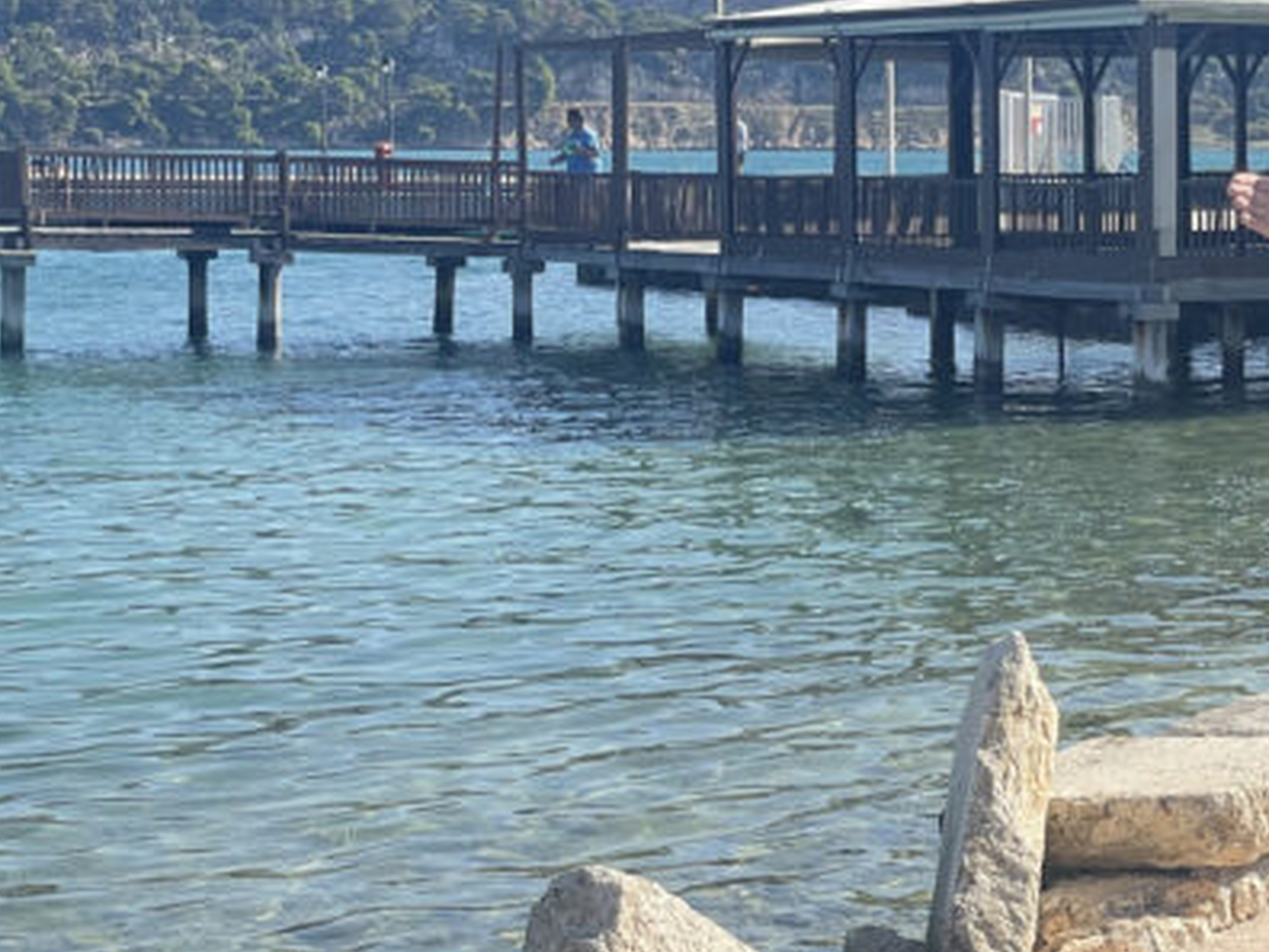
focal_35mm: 105
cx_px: 1256
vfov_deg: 14.1
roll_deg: -0.2
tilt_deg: -5.9
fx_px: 3849
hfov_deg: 18.3
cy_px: 551
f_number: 2
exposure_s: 1/1410
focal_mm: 6
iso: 25
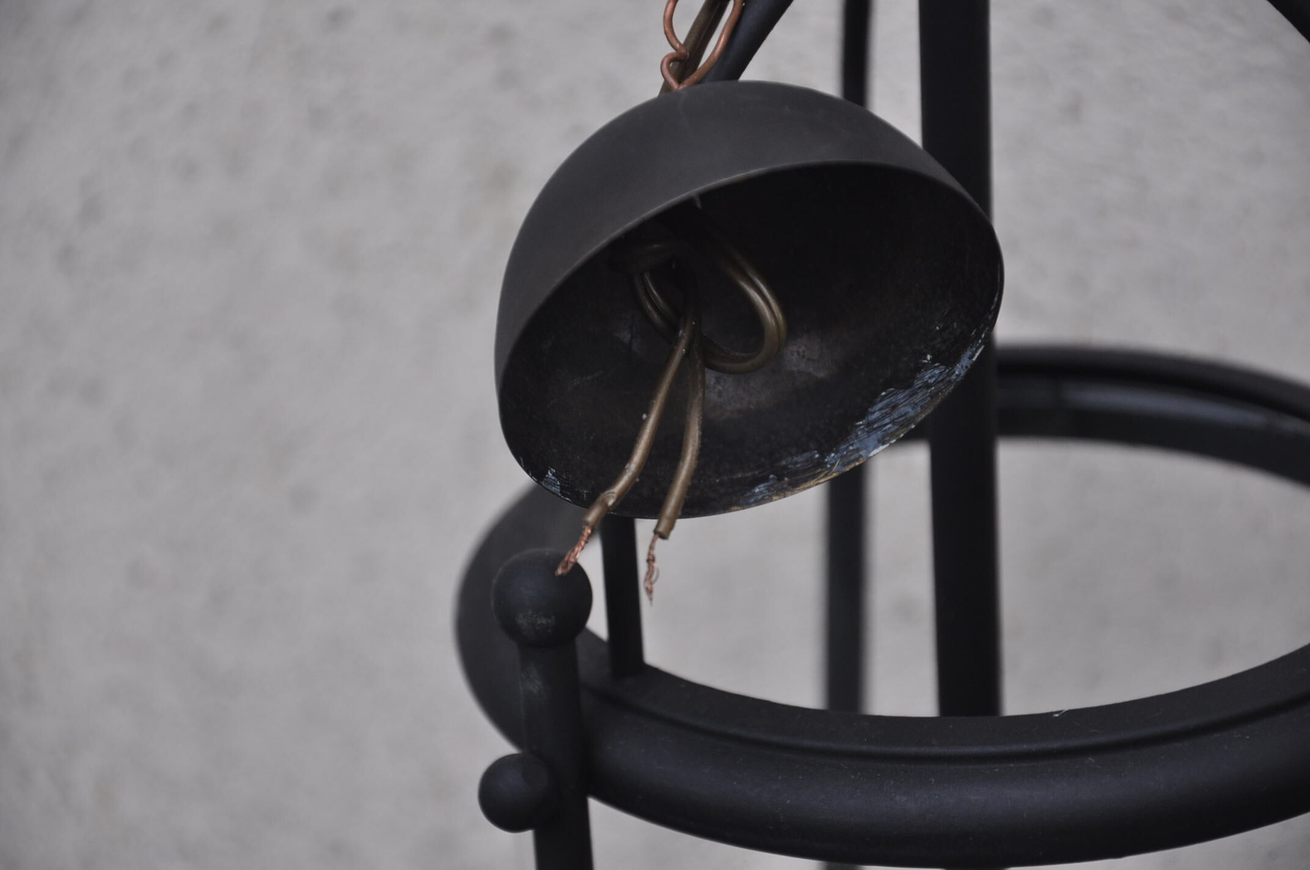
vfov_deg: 8.7
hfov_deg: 13.1
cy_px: 435
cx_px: 655
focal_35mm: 158
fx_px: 5724
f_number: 5.6
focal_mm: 105
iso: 500
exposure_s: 1/250
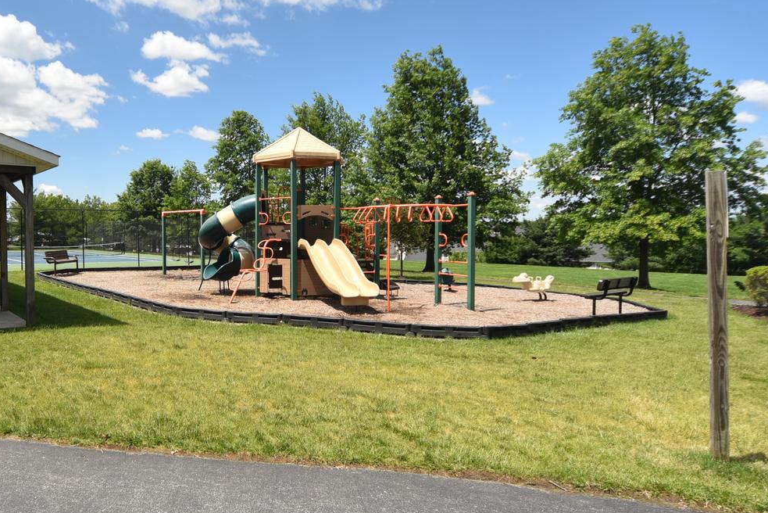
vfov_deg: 51.3
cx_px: 208
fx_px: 533
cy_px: 245
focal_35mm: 25
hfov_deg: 67.7
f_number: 10
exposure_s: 1/400
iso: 200
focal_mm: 12
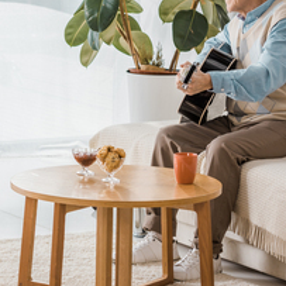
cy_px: 56
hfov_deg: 9.2
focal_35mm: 187
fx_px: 1748
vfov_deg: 9.3
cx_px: -103
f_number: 5
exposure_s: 1/200
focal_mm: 70
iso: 125
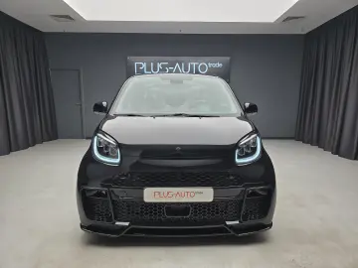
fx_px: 238
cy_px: 134
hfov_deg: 73.9
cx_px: 179
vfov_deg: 58.9
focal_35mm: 23
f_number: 1.7
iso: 20
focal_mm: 6.3
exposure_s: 1/50
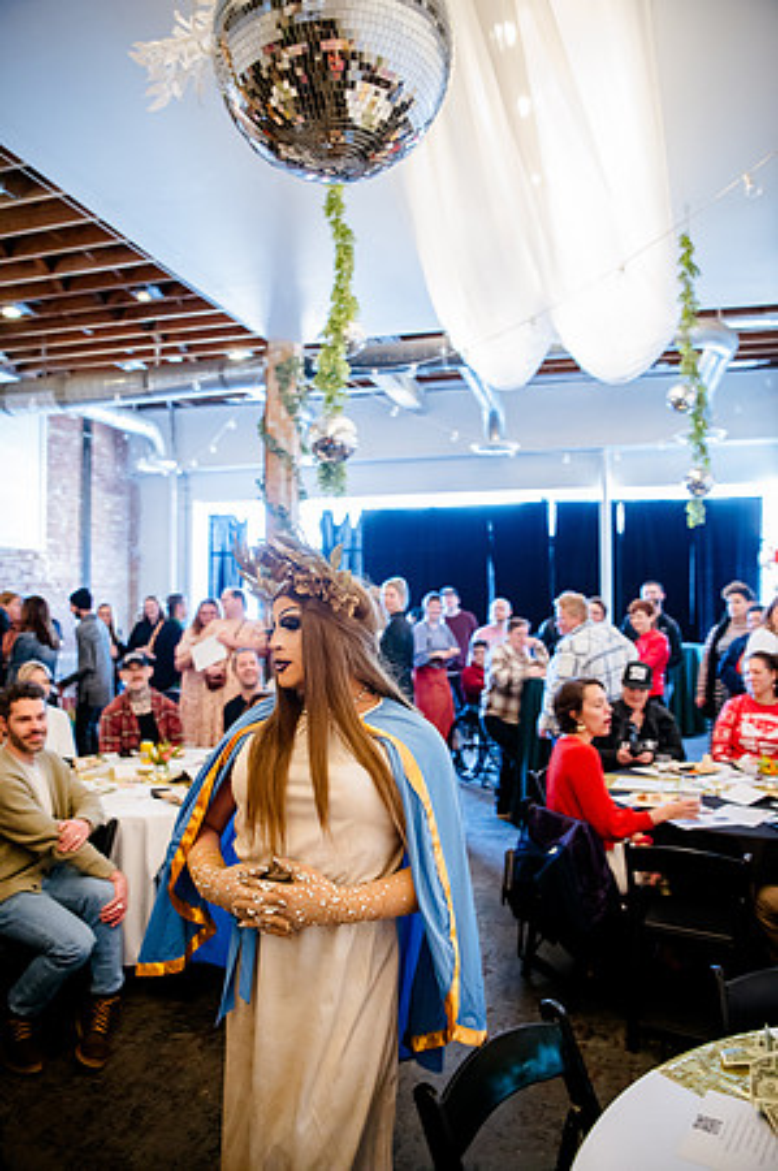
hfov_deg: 53.0
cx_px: 389
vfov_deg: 73.8
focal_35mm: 24
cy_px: 586
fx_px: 780
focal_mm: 24
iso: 5000
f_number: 2.8
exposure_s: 1/80
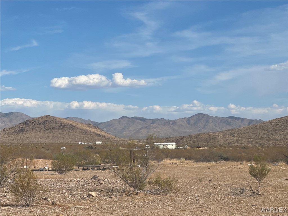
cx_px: 144
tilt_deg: +3.0
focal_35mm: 77
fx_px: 641
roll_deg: +0.5
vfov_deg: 19.1
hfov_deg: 25.3
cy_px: 108
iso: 32
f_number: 2.8
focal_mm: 9
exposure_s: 1/1488
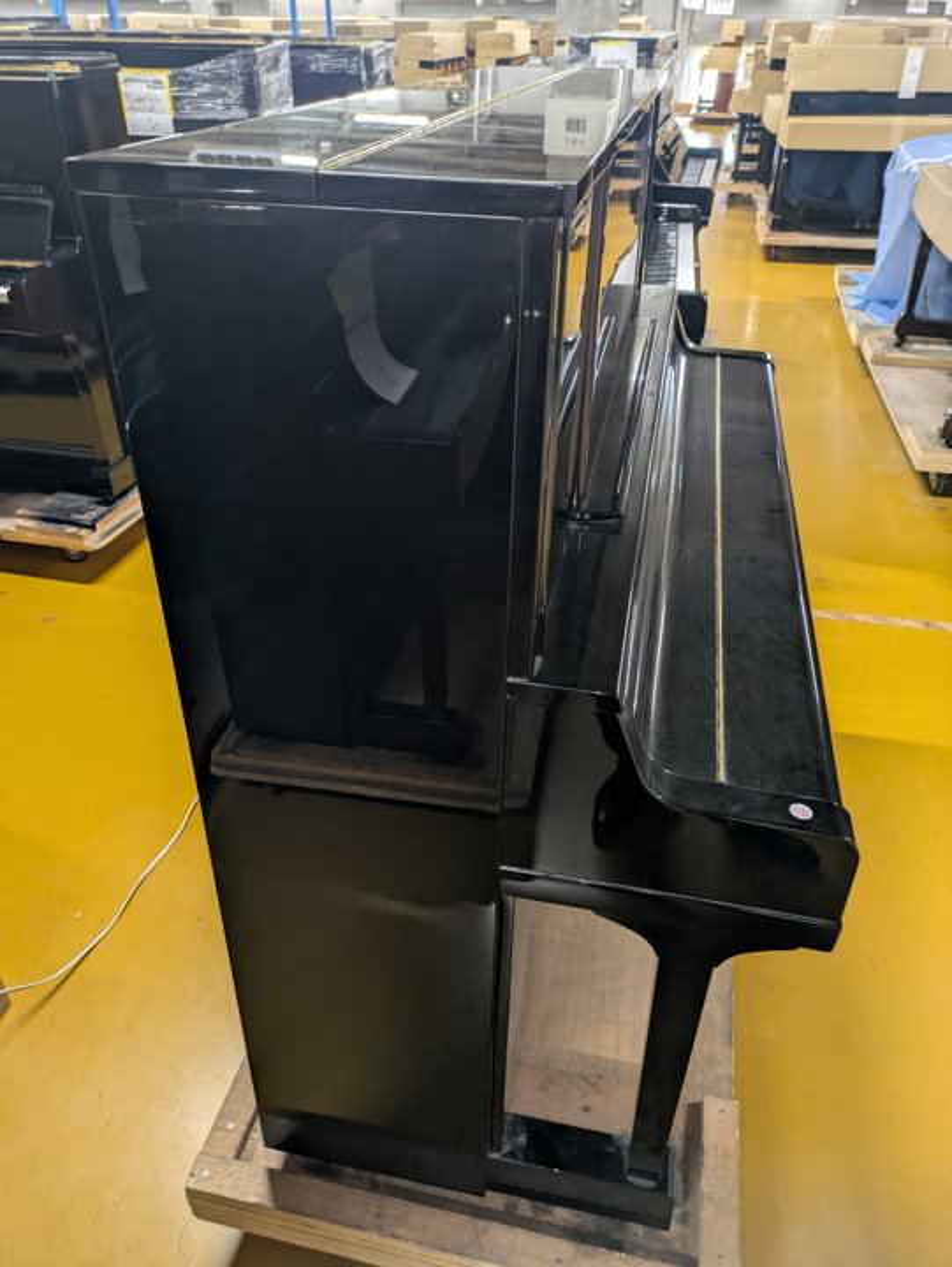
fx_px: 916
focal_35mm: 25
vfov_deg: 69.4
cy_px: 634
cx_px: 476
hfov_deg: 54.9
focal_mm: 5.43
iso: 232
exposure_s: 1/25
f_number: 1.89
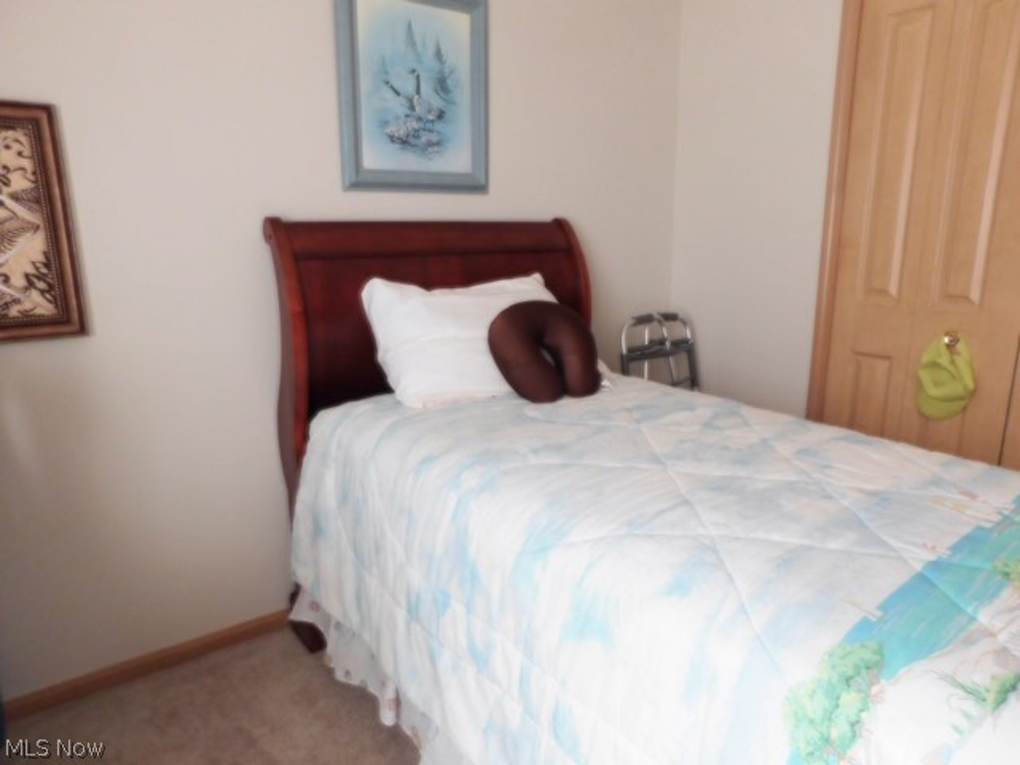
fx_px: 678
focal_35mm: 23
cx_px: 510
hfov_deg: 73.9
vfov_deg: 58.9
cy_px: 382
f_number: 3
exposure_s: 1/30
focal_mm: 4
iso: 320
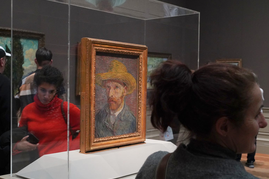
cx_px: 120
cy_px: 90
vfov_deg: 26.0
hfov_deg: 38.1
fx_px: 389
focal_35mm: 52
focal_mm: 40
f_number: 6.3
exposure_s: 1/100
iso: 6400
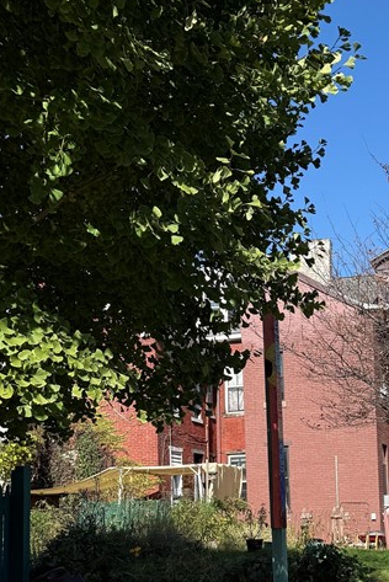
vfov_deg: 35.5
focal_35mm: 54
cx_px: 319
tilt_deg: +4.1
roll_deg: +2.1
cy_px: 479
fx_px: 874
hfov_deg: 24.6
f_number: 1.78
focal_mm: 6.76
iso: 80
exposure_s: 1/3425
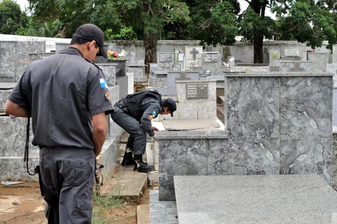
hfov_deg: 24.6
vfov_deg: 16.5
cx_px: 168
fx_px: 771
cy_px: 112
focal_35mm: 82
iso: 400
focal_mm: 55
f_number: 9
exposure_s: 1/320
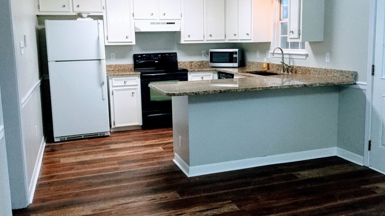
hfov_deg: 55.3
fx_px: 367
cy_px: 89
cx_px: 198
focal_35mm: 36
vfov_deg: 32.7
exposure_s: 1/30
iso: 50
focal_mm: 3.3
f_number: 2.4
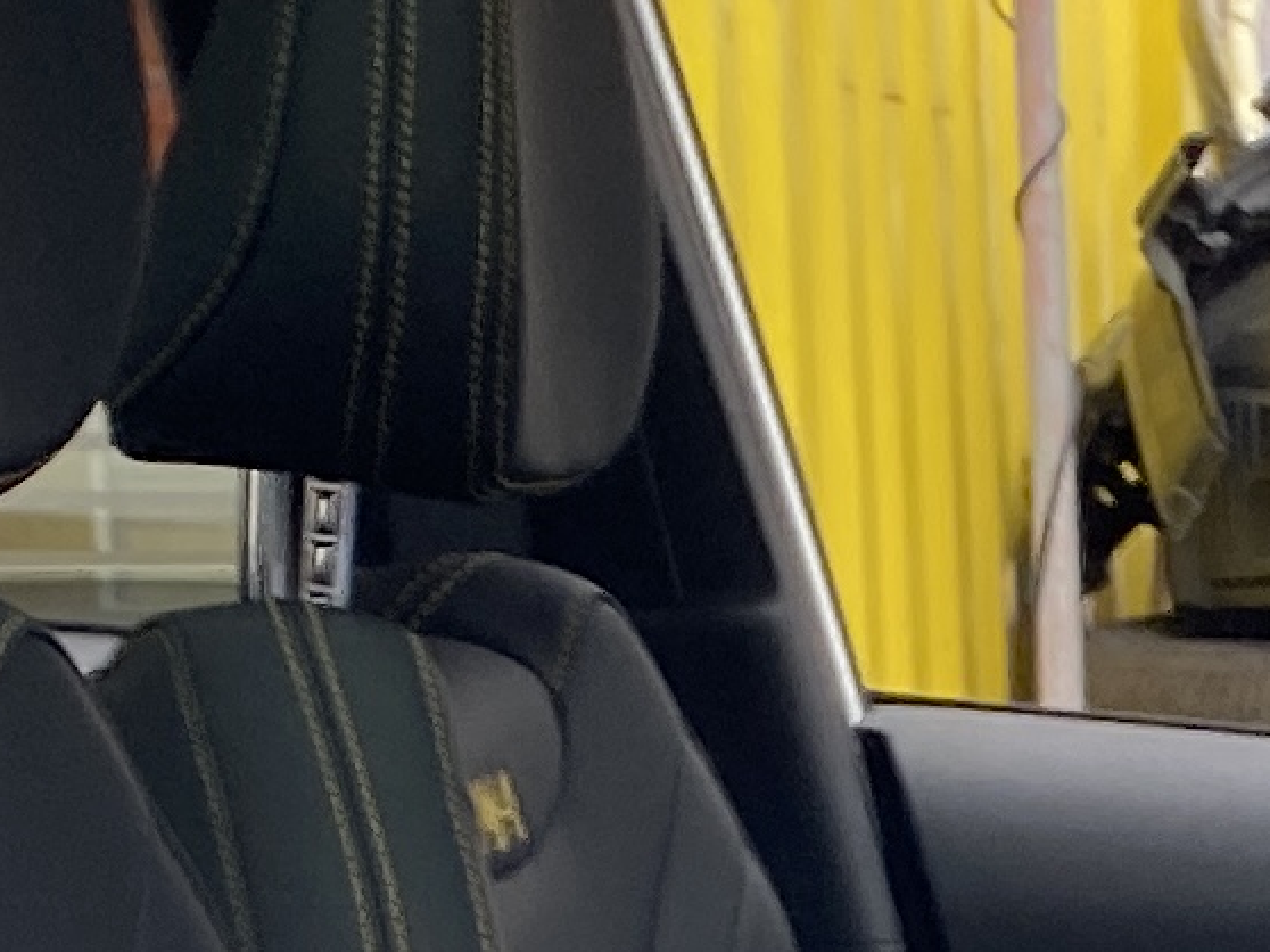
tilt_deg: -14.5
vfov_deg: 7.4
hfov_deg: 10.0
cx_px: 2160
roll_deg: -0.1
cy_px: 2182
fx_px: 6894
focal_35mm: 188
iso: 32
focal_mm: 4.25
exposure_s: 1/178
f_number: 1.8
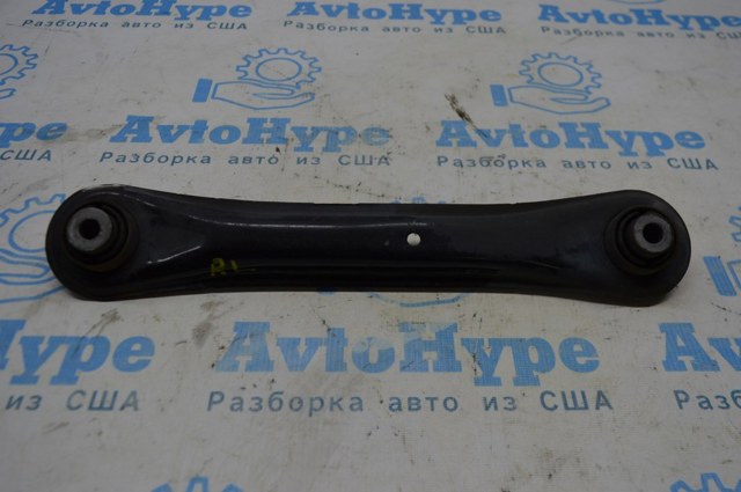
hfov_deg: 57.3
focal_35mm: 33
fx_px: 678
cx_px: 370
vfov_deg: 39.9
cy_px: 246
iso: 400
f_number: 5.6
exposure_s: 1/125
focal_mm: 22
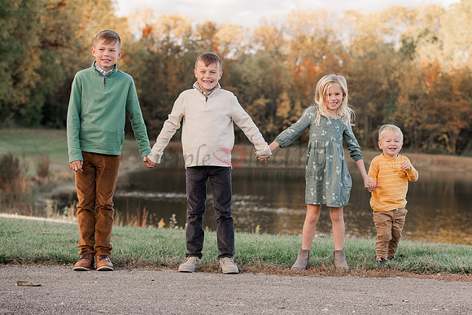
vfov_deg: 15.9
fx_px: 1130
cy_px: 158
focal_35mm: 86
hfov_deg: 23.5
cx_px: 290
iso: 400
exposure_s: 1/500
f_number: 4
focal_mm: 70
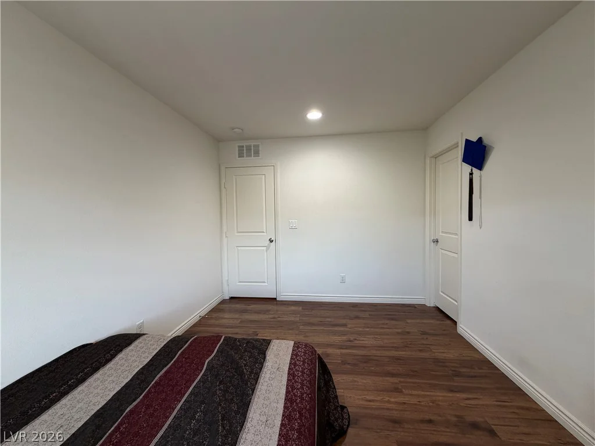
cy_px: 223
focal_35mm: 14
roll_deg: +0.7
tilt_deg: -1.8
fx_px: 241
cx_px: 298
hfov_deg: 102.1
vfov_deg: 85.7
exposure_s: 1/120
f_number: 2.2
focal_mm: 2.22
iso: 320
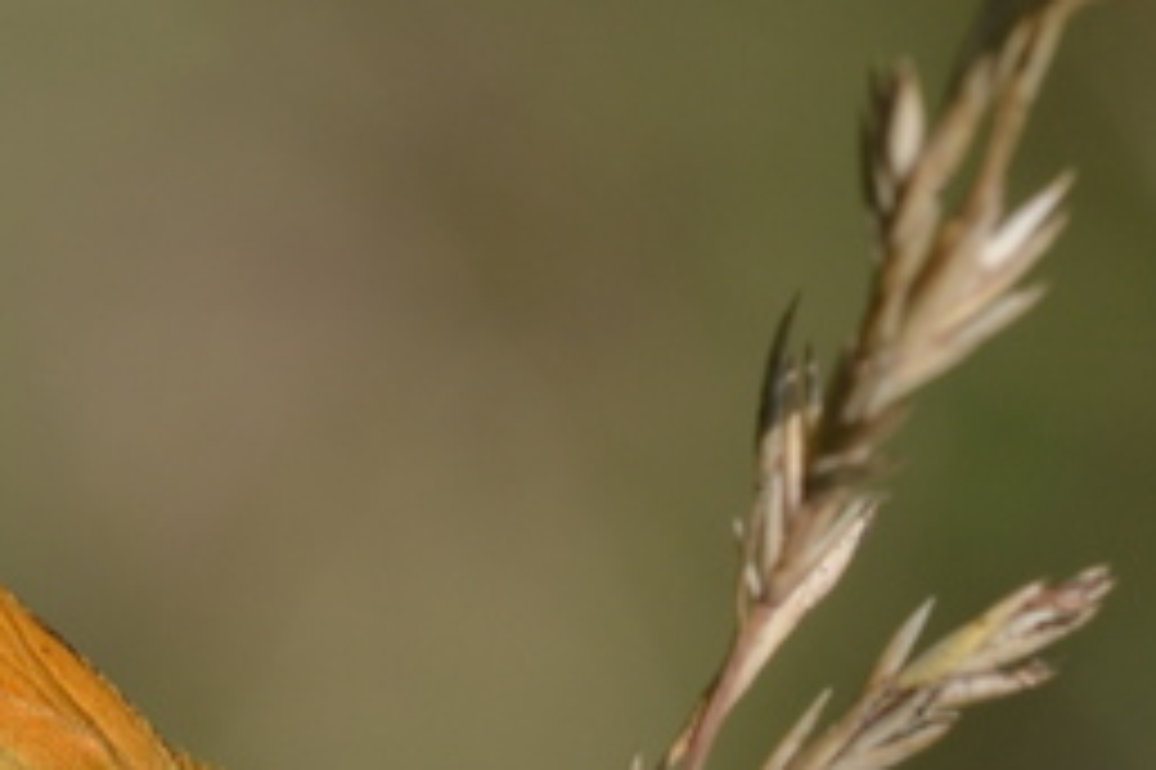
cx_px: 63
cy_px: 752
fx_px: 33240
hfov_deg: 2.0
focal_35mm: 1036
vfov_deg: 1.3
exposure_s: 1/250
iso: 140
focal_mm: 185
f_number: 8
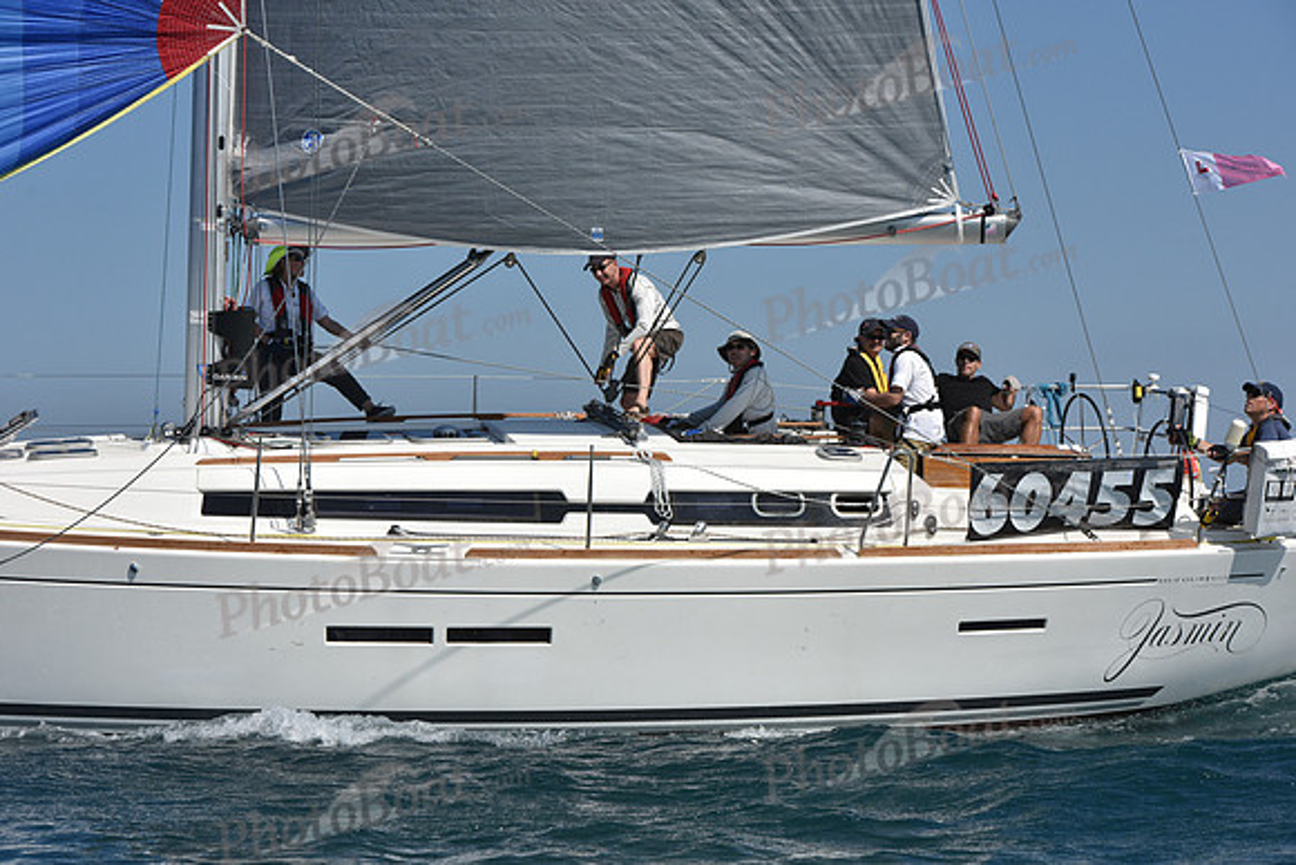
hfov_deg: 22.1
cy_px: 432
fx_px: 3313
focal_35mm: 92
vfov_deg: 14.9
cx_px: 648
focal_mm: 92
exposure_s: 1/1600
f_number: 9
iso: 250
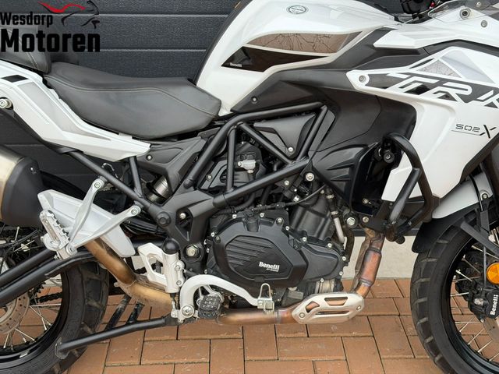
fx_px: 692
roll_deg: +1.2
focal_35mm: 48
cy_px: 187
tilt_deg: -24.7
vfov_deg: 30.3
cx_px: 250
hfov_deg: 39.7
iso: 80
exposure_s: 1/530
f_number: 1.78
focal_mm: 6.76
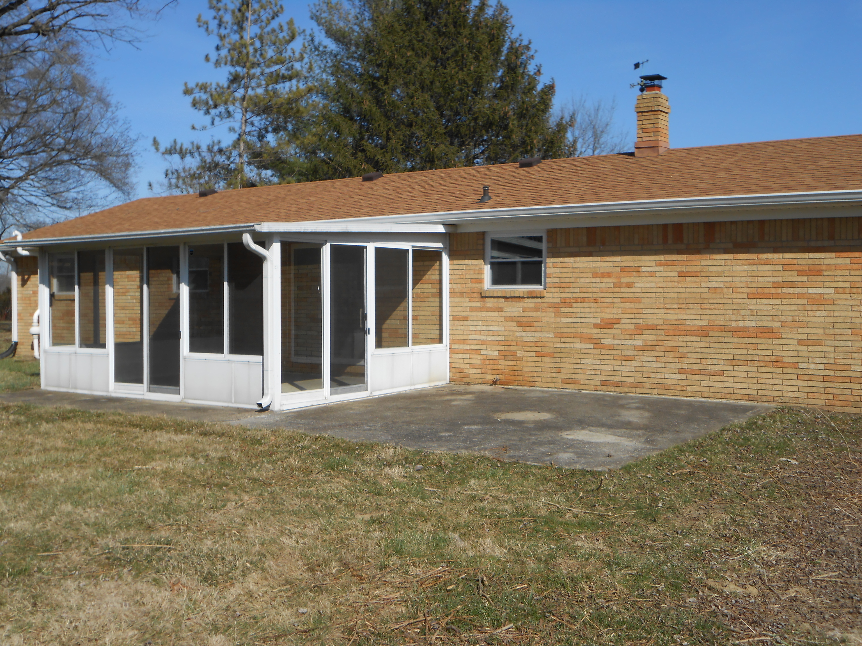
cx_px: 431
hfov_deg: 42.9
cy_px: 323
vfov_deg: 32.9
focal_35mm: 44
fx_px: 1096
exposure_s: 1/1000
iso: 80
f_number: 4.5
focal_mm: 7.8
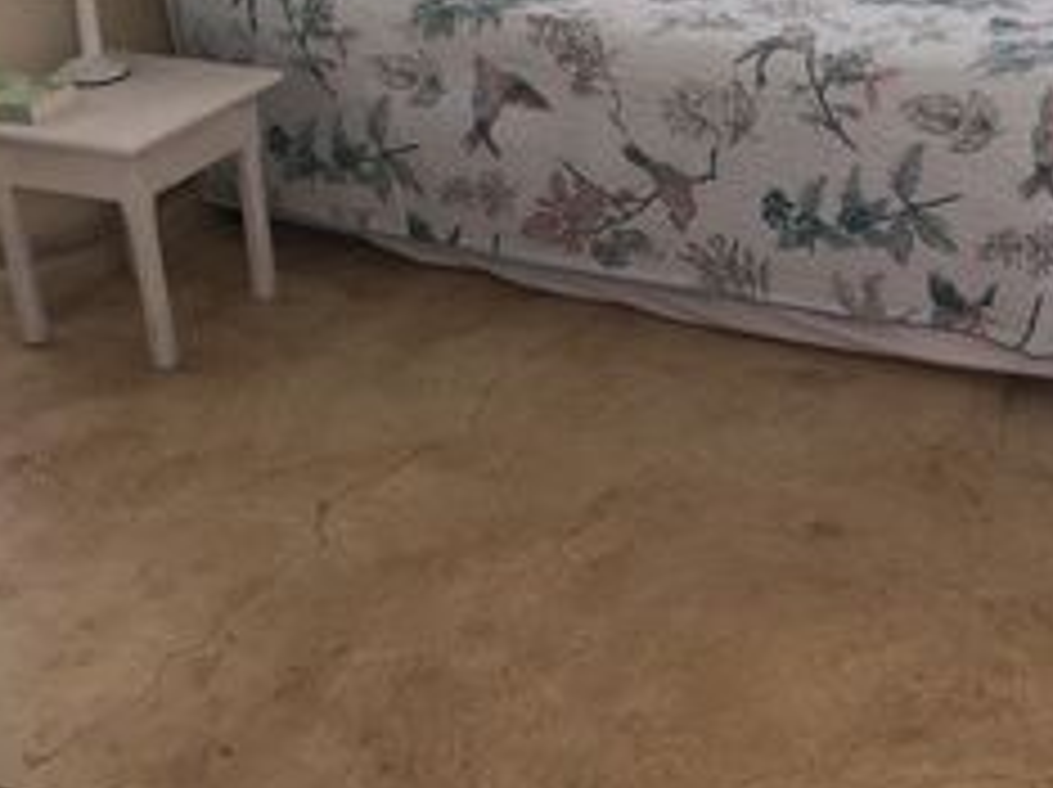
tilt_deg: -20.7
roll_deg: +0.6
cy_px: 142
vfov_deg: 23.2
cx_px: 824
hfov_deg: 30.6
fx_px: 1884
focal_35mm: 62
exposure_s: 1/40
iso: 32
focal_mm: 4.15
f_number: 2.2
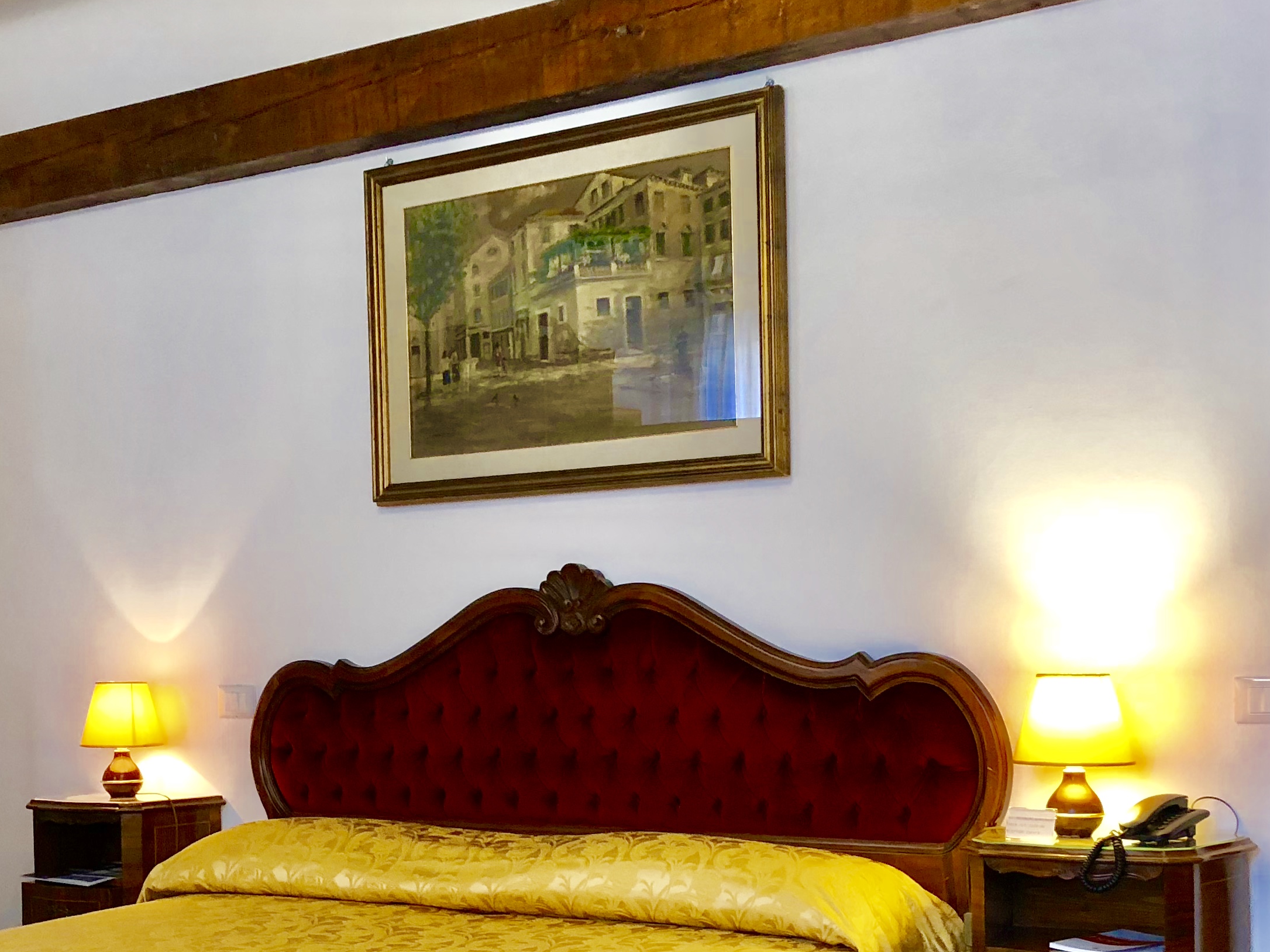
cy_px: 670
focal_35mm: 52
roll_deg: +1.6
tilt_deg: -1.7
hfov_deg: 36.7
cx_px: 500
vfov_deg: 27.8
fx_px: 1908
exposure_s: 1/17
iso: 64
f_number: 1.8
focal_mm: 4
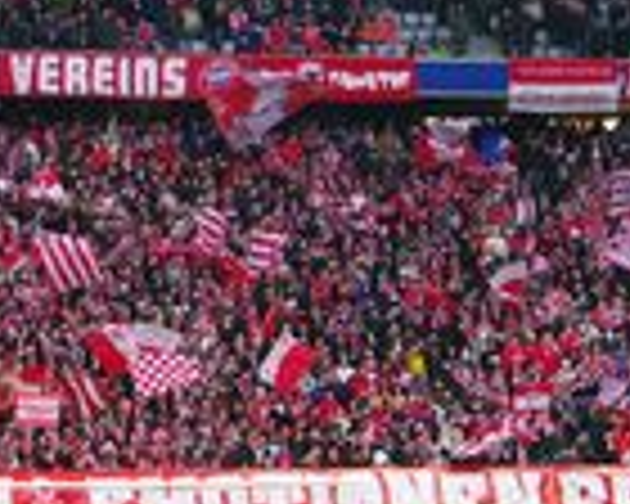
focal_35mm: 362
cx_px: -72
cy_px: 176
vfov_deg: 4.3
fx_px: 6748
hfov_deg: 5.3
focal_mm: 63
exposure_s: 1/125
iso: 1600
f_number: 6.7
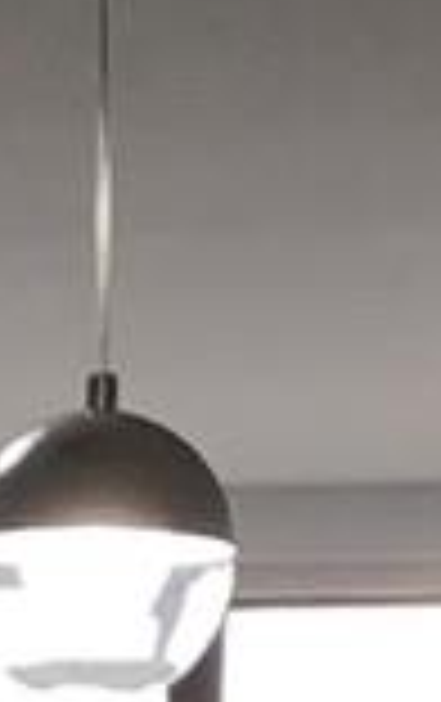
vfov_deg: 5.7
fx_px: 6457
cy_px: 2412
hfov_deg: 3.9
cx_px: -477
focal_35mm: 337
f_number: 2.4
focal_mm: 3.3
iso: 32
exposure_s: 1/60
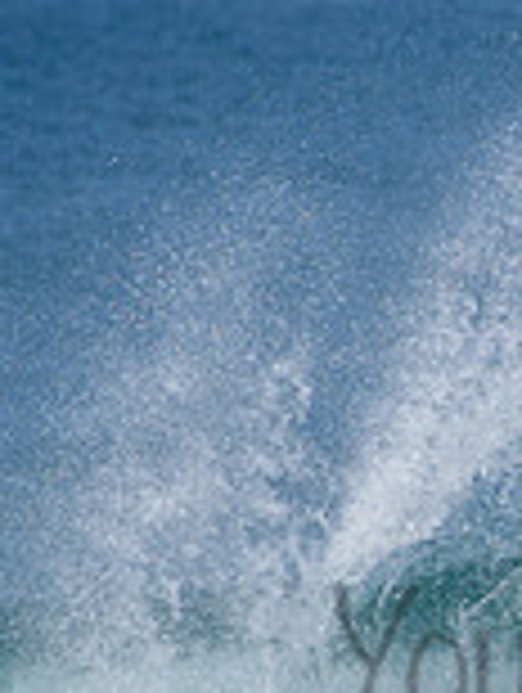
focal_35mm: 1810
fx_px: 36292
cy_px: 614
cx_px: 796
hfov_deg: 0.8
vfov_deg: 1.1
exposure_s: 1/2000
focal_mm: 500
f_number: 5.6
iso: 160
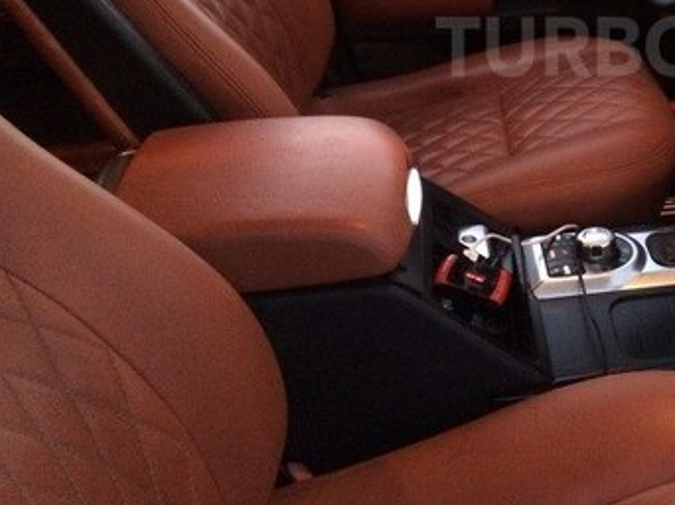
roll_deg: +2.0
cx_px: 638
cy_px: 46
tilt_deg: -21.6
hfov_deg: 32.3
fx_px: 1091
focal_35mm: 56
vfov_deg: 25.2
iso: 320
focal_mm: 4.15
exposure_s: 1/17
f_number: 2.2
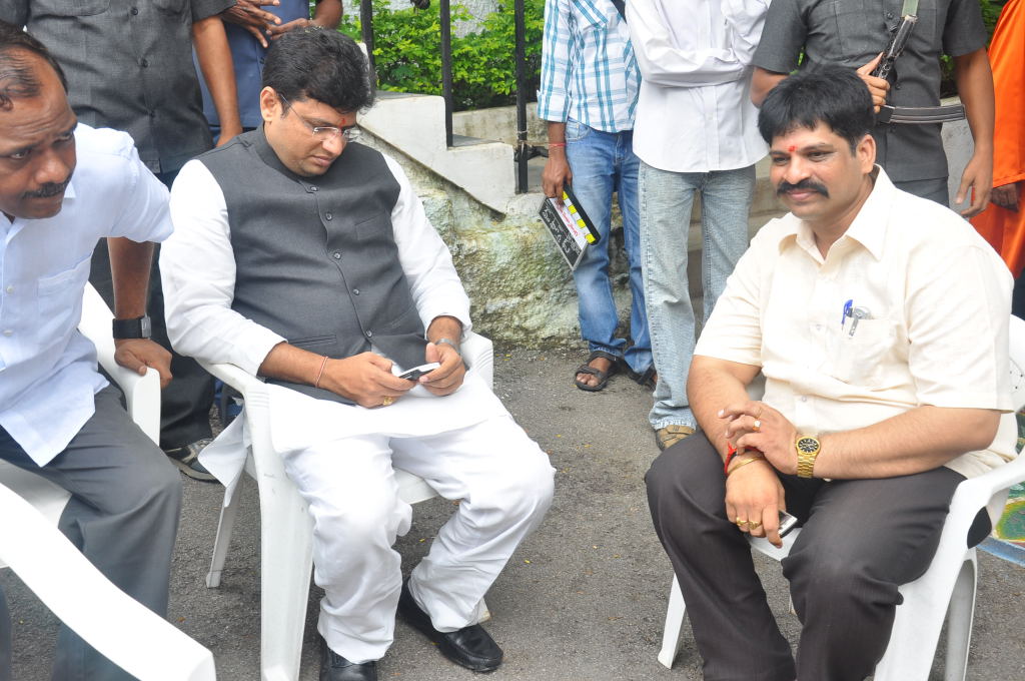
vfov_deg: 31.8
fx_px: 1194
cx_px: 512
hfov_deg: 46.5
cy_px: 340
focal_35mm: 42
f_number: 8
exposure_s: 1/80
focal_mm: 28
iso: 250
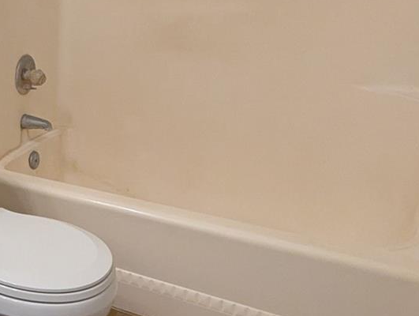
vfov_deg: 36.4
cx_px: 8
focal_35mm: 39
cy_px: 98
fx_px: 473
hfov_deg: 42.0
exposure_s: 1/60
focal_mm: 1.95
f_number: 2.2
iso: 309
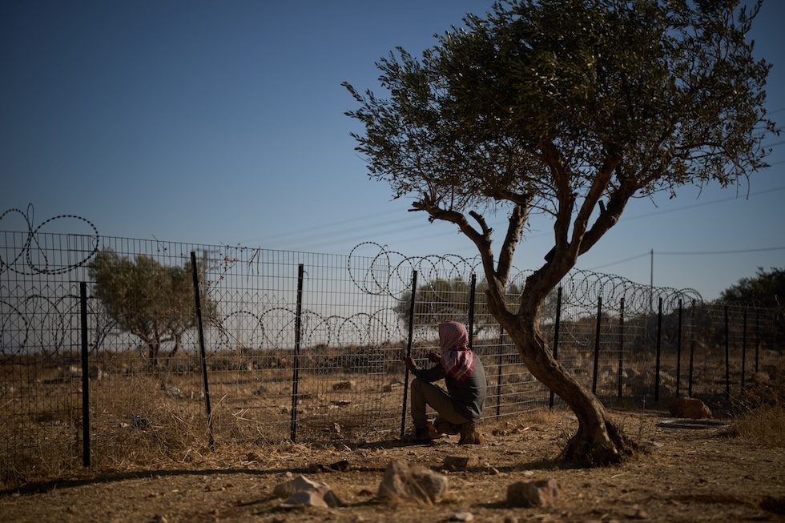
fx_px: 1090
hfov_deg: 39.6
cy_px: 262
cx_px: 392
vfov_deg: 27.0
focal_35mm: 50
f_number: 1.4
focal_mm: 50
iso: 100
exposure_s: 1/12800
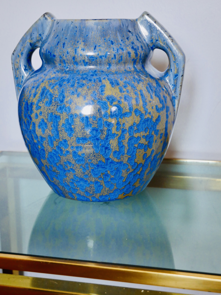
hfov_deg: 29.1
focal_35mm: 50
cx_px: 110
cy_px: 148
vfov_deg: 38.2
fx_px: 425
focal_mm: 25
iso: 800
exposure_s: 1/60
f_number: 4.5
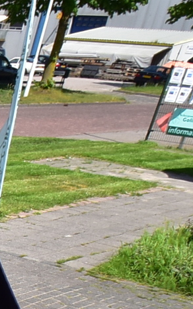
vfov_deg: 20.1
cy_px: 515
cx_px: -369
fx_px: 689
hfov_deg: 11.0
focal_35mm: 82
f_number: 11
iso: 400
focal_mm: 10
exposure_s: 1/400
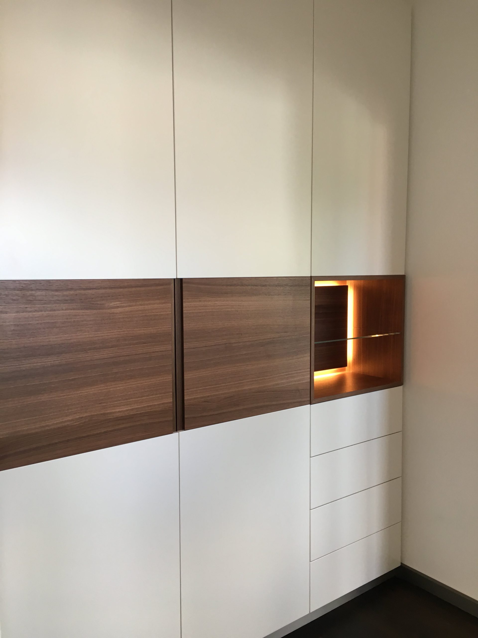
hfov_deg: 48.2
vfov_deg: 61.7
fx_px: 534
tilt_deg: -6.2
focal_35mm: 29
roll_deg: -0.1
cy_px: 319
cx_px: 239
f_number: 2.2
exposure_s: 1/33
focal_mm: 4.15
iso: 64
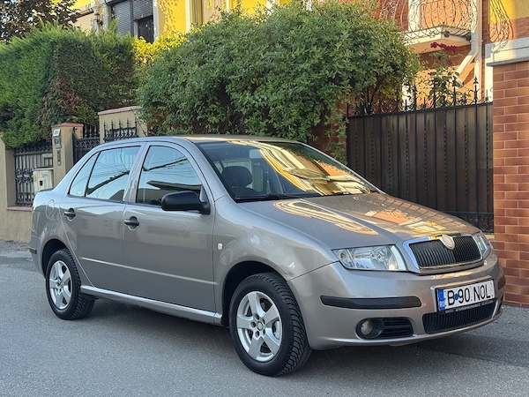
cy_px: 198
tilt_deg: -0.1
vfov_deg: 30.3
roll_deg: +1.3
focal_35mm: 48
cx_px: 264
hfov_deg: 39.7
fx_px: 734
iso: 64
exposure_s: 1/481
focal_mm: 6.76
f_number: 1.78
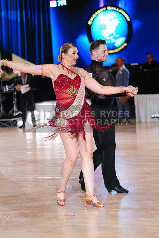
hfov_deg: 13.6
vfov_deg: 20.2
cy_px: 119
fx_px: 669
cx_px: 80
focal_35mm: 101
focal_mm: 101
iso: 2000
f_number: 2.8
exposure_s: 1/400
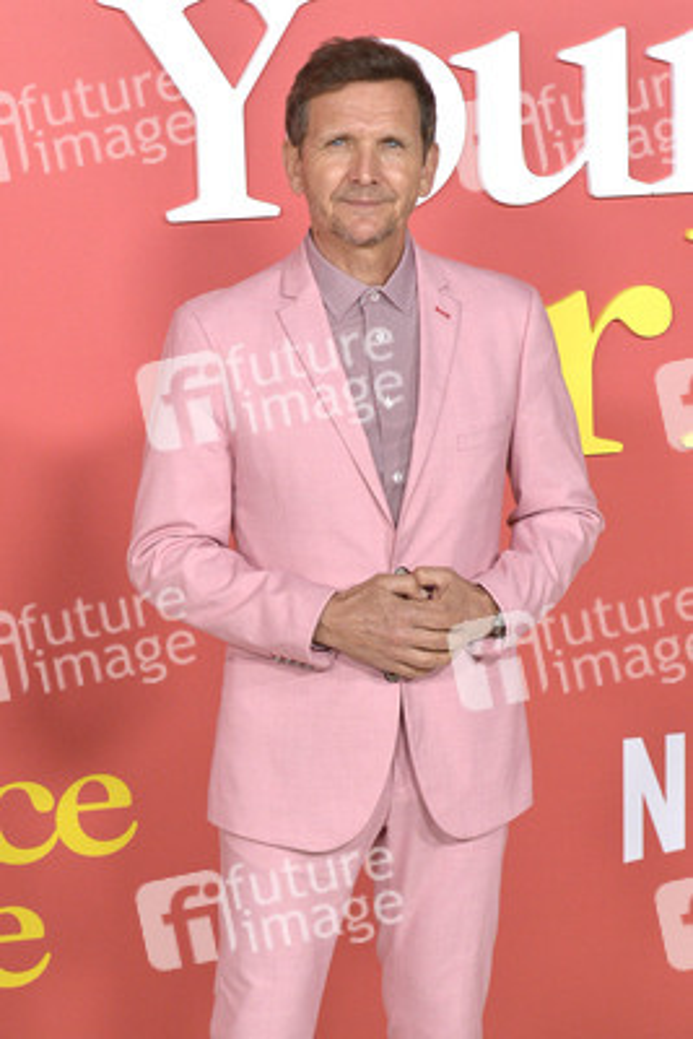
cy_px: 520
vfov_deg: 28.8
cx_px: 346
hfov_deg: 19.5
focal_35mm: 70
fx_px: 2019
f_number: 6.3
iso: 2000
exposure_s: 1/320
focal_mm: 70
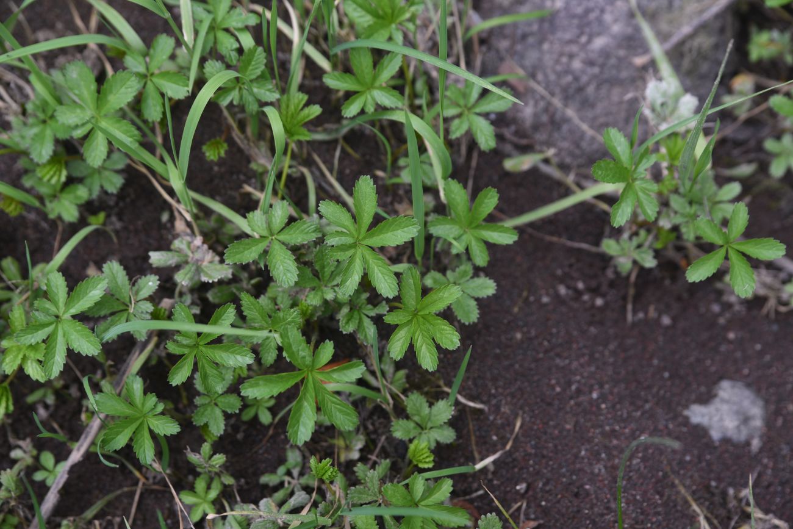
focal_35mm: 50
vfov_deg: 27.0
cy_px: 264
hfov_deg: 39.6
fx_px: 1101
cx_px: 396
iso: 320
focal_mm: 50
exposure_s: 1/125
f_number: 6.3
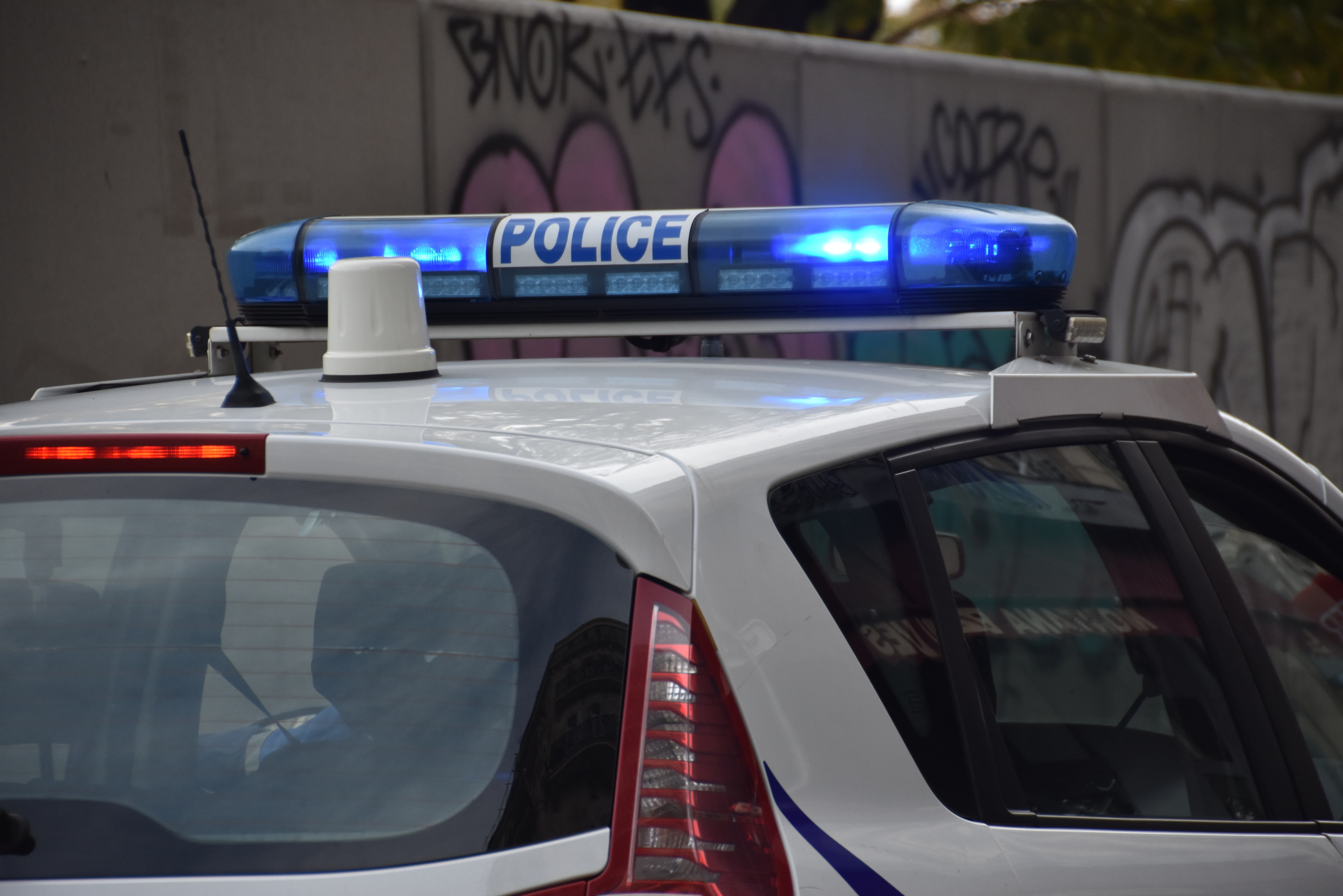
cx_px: 672
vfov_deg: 5.9
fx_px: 8673
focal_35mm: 232
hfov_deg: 8.9
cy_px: 448
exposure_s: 1/500
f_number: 6
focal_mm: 155
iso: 640
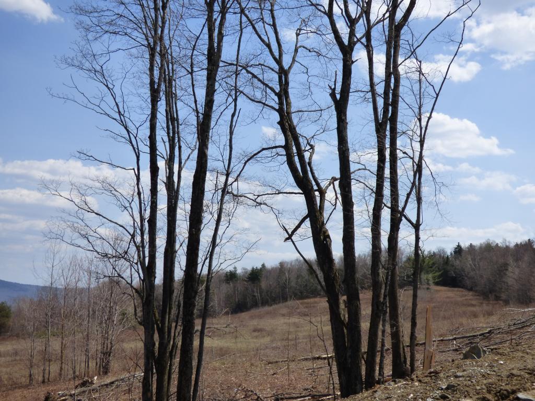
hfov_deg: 45.8
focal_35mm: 41
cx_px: 268
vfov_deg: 35.1
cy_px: 200
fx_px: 634
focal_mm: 7.37
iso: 160
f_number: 3.6
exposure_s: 1/1600
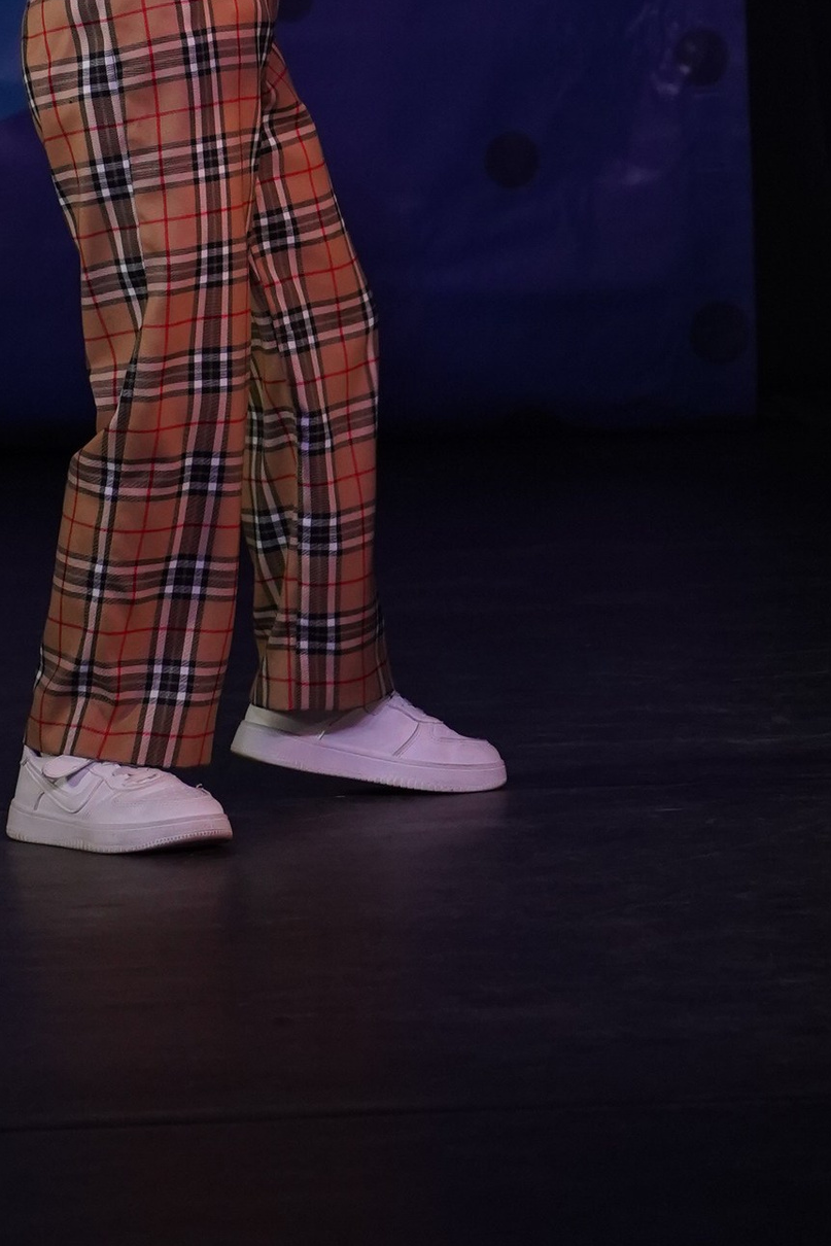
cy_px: -129
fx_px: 18345
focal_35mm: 530
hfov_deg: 2.6
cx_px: 638
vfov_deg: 3.9
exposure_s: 1/400
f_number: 5.6
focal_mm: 167
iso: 2000
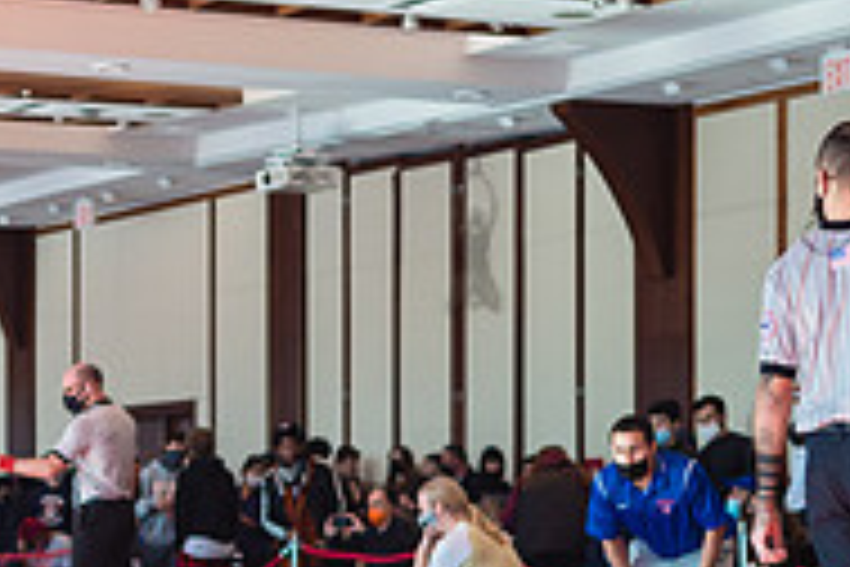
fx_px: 3234
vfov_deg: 10.0
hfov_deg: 14.9
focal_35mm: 137
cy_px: 527
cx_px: 166
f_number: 2.8
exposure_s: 1/400
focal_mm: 35
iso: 400
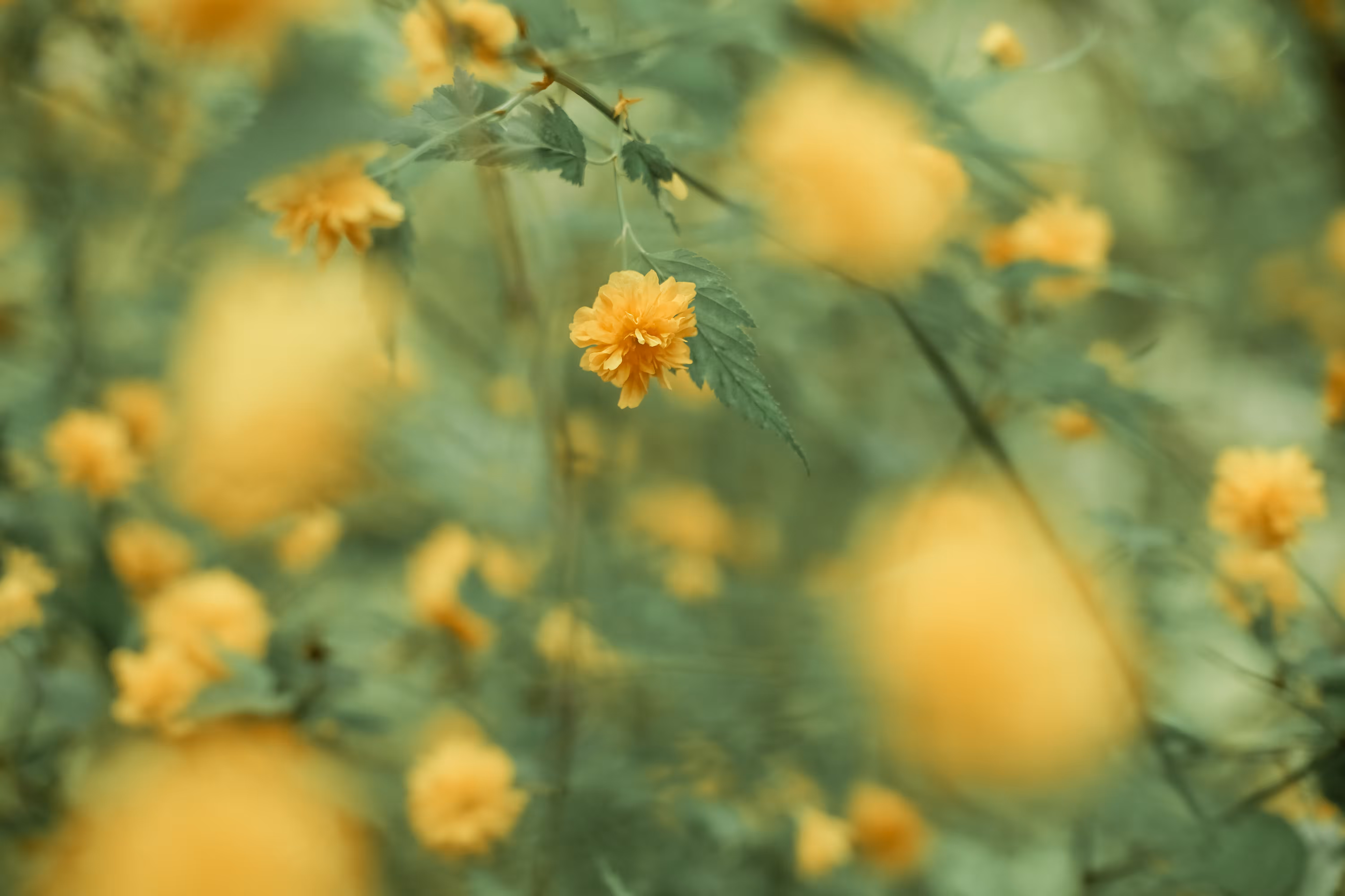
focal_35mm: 75
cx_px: 672
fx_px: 2802
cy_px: 448
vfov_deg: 18.2
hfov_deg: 27.0
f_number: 4
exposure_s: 1/160
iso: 500
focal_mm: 75
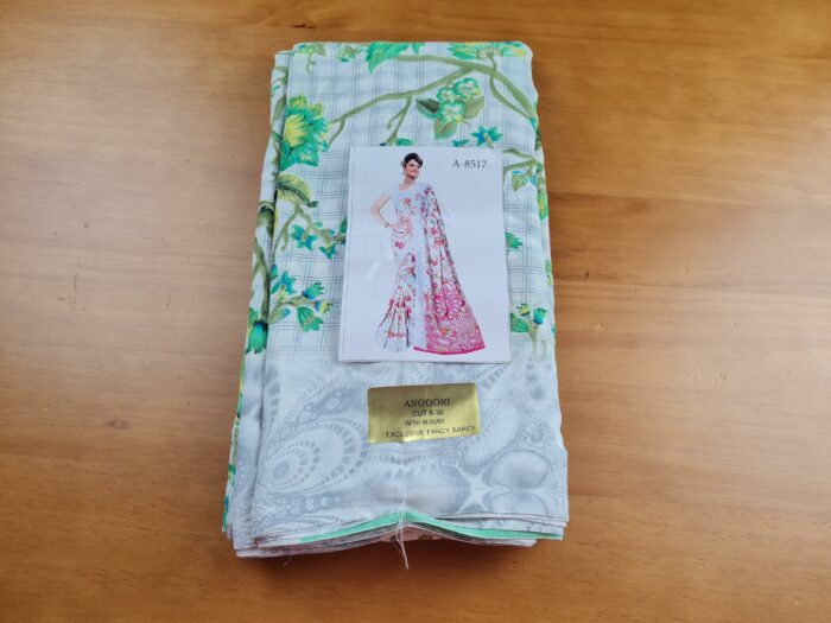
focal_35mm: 26
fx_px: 624
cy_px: 312
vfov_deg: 53.1
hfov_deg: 67.3
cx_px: 416
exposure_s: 1/156
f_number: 1.8
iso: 50
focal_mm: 5.4
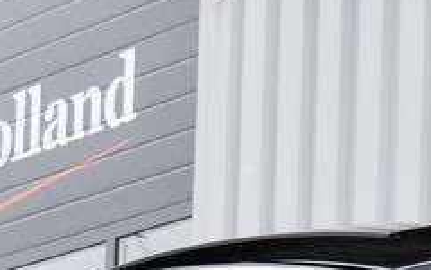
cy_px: 605
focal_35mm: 261
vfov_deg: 4.9
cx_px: 573
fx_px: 3066
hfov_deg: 7.9
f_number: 8
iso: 320
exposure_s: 1/250
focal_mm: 40
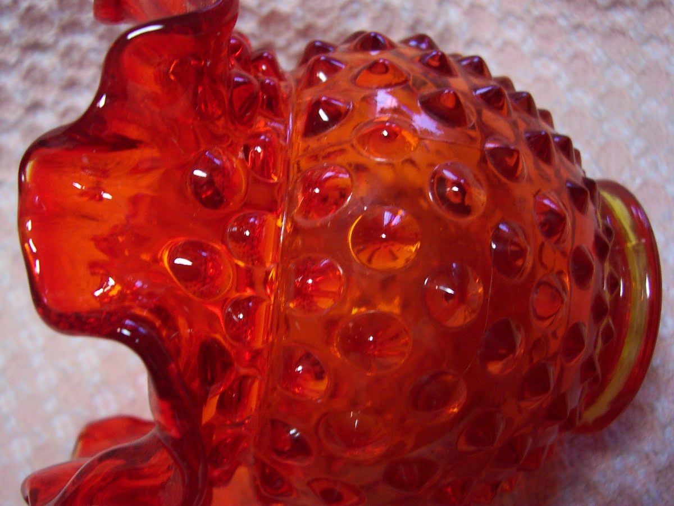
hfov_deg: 50.1
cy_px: 253
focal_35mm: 37
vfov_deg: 38.7
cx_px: 337
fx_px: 720
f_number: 2.8
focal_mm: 5.6
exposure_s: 1/30
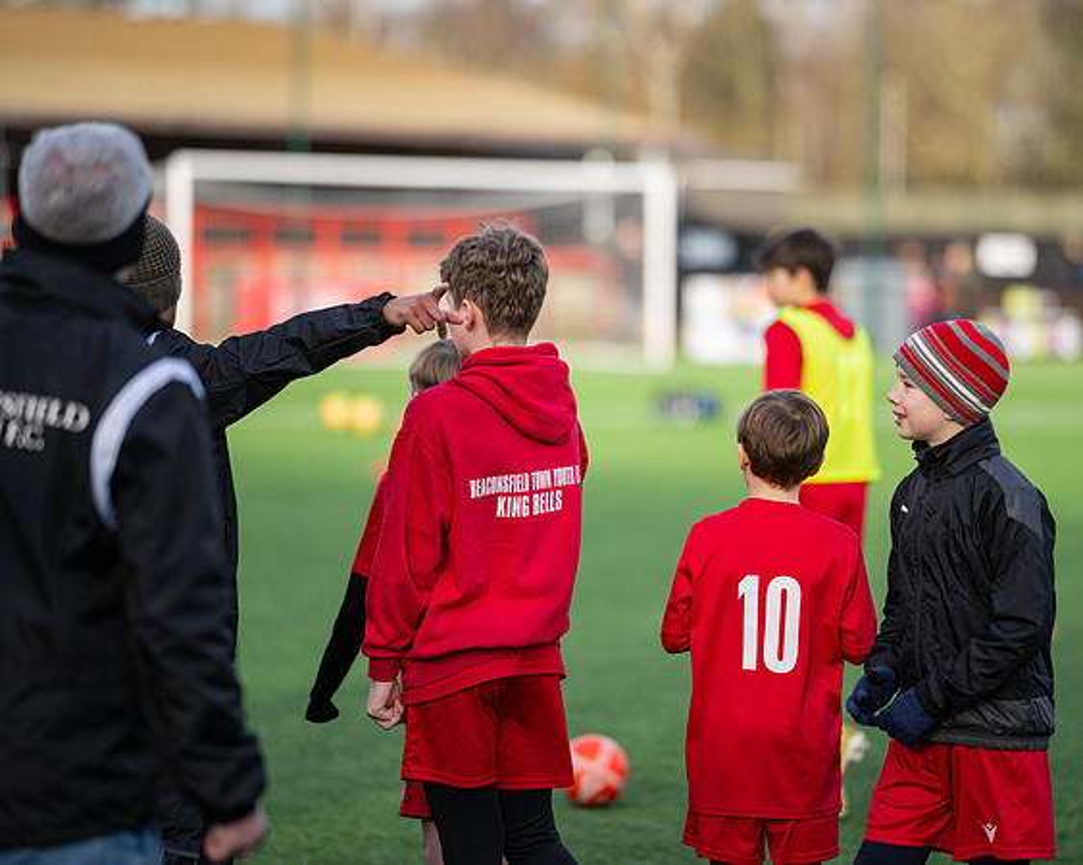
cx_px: 650
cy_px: 432
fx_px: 4874
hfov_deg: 12.7
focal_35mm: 152
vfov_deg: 10.1
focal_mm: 135
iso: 100
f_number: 1.8
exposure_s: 1/2000
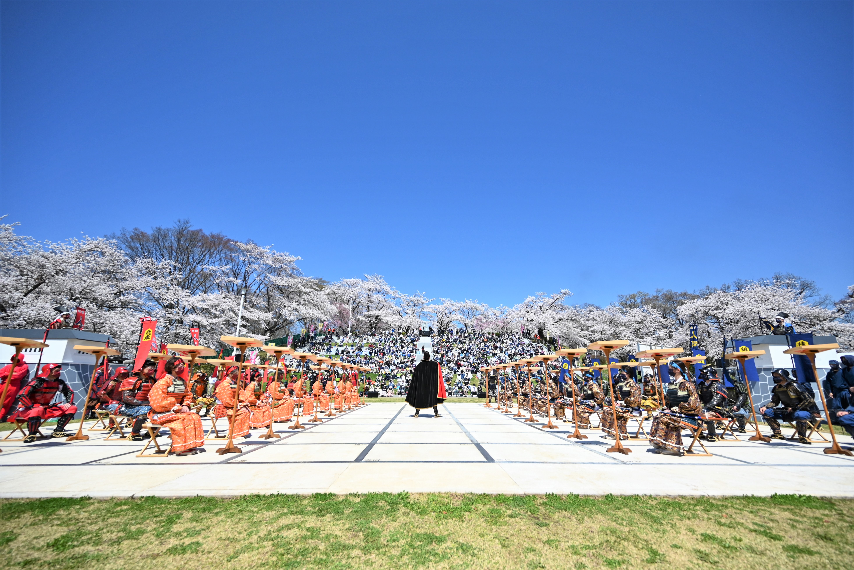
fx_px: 332
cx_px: 427
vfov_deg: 81.3
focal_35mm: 14
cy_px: 285
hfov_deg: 104.2
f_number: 4
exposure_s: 1/5000
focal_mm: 14
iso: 400
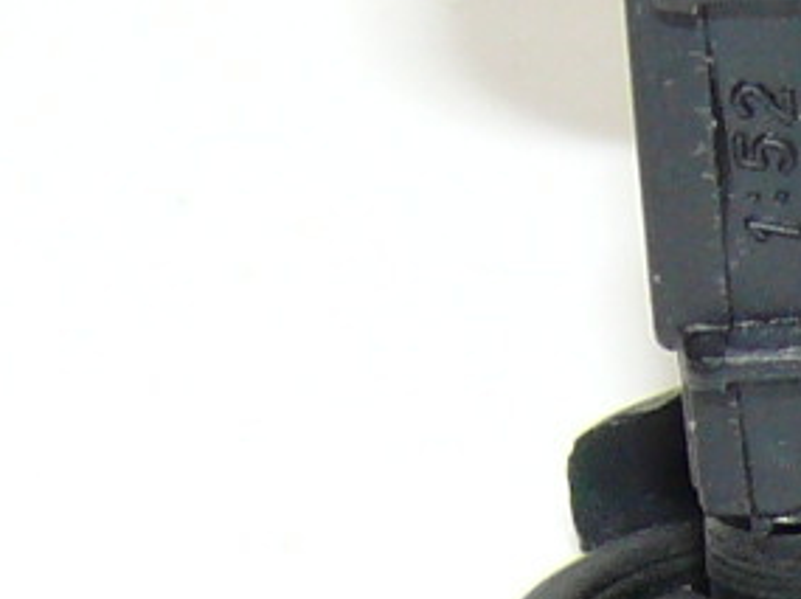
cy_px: -76
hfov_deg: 3.6
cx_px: 2083
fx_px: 12341
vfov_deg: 2.8
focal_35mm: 534
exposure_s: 1/30
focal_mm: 12.9
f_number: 4
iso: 100
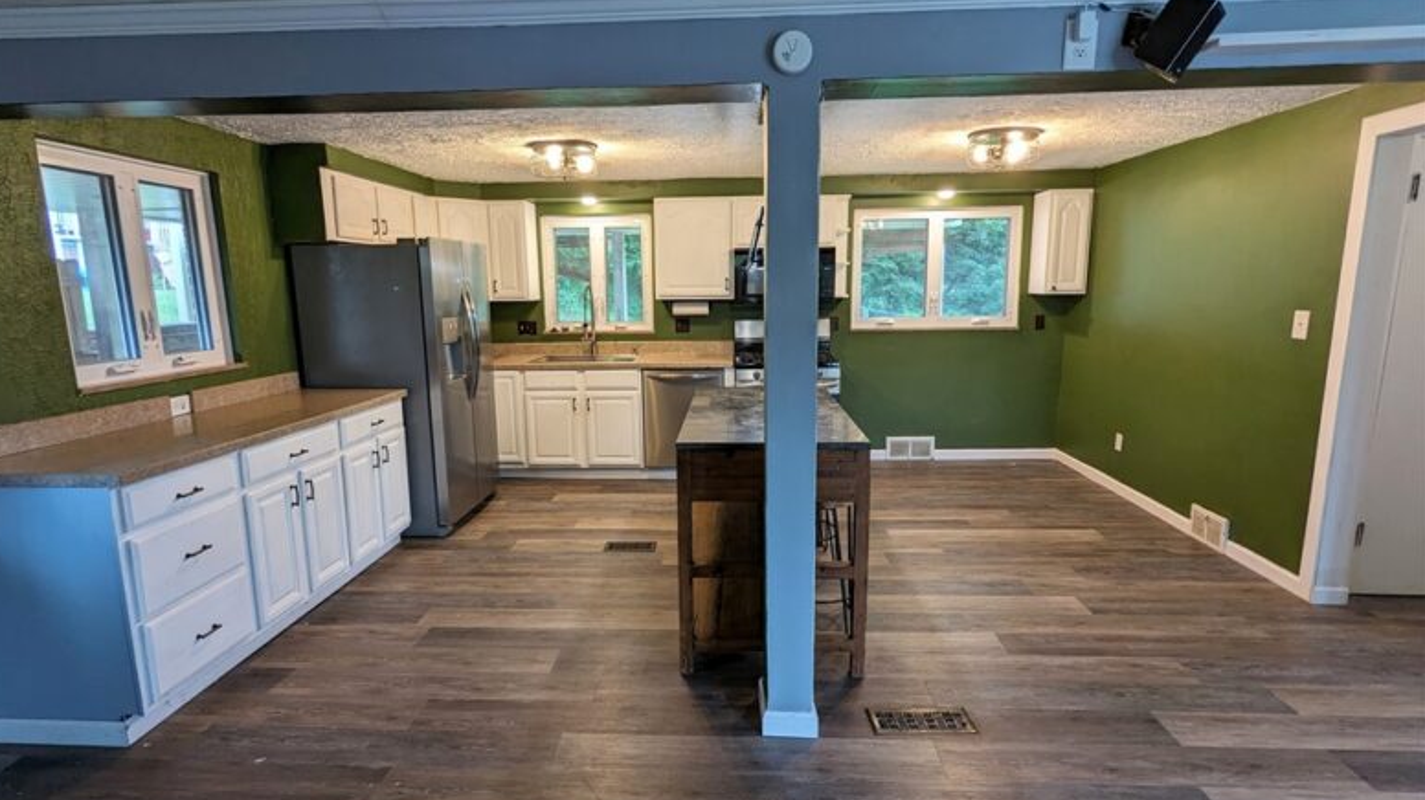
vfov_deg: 61.0
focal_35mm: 18
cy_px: 404
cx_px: 692
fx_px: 680
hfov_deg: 92.7
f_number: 2.2
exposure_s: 1/24
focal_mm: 2.35
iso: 59
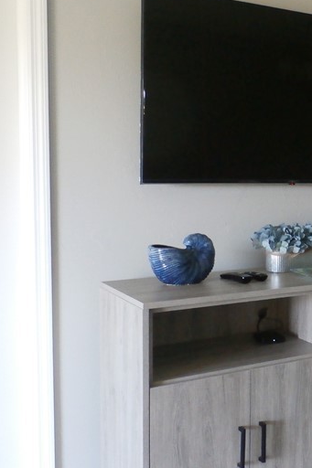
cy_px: 206
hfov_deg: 22.7
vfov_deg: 38.1
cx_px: 422
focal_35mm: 52
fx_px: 676
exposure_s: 1/15
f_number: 3
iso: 400
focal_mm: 4.5
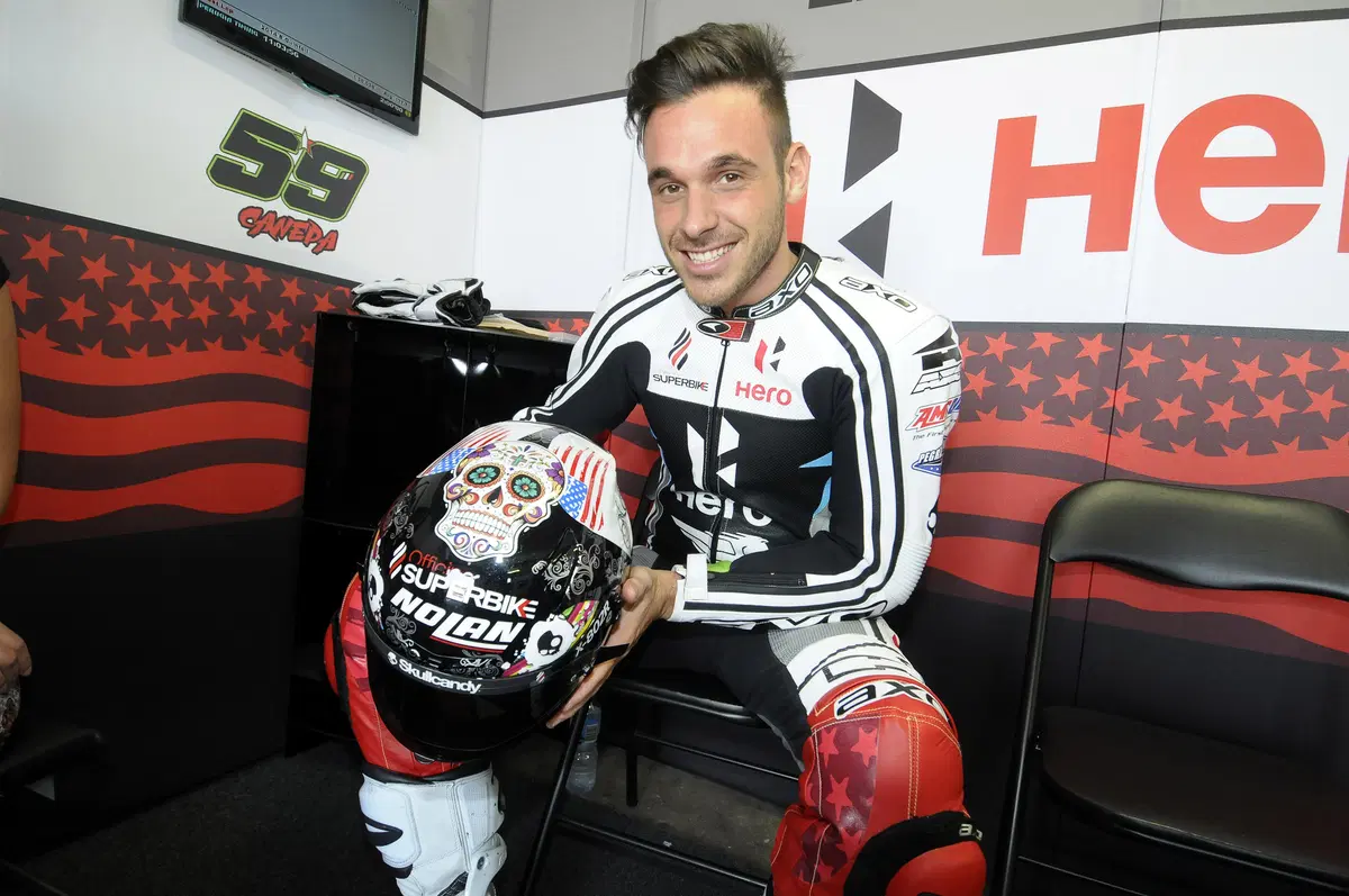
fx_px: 674
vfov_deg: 67.2
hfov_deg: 90.1
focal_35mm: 18
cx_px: 674
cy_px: 448
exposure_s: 1/100
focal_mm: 12
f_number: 5
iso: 800
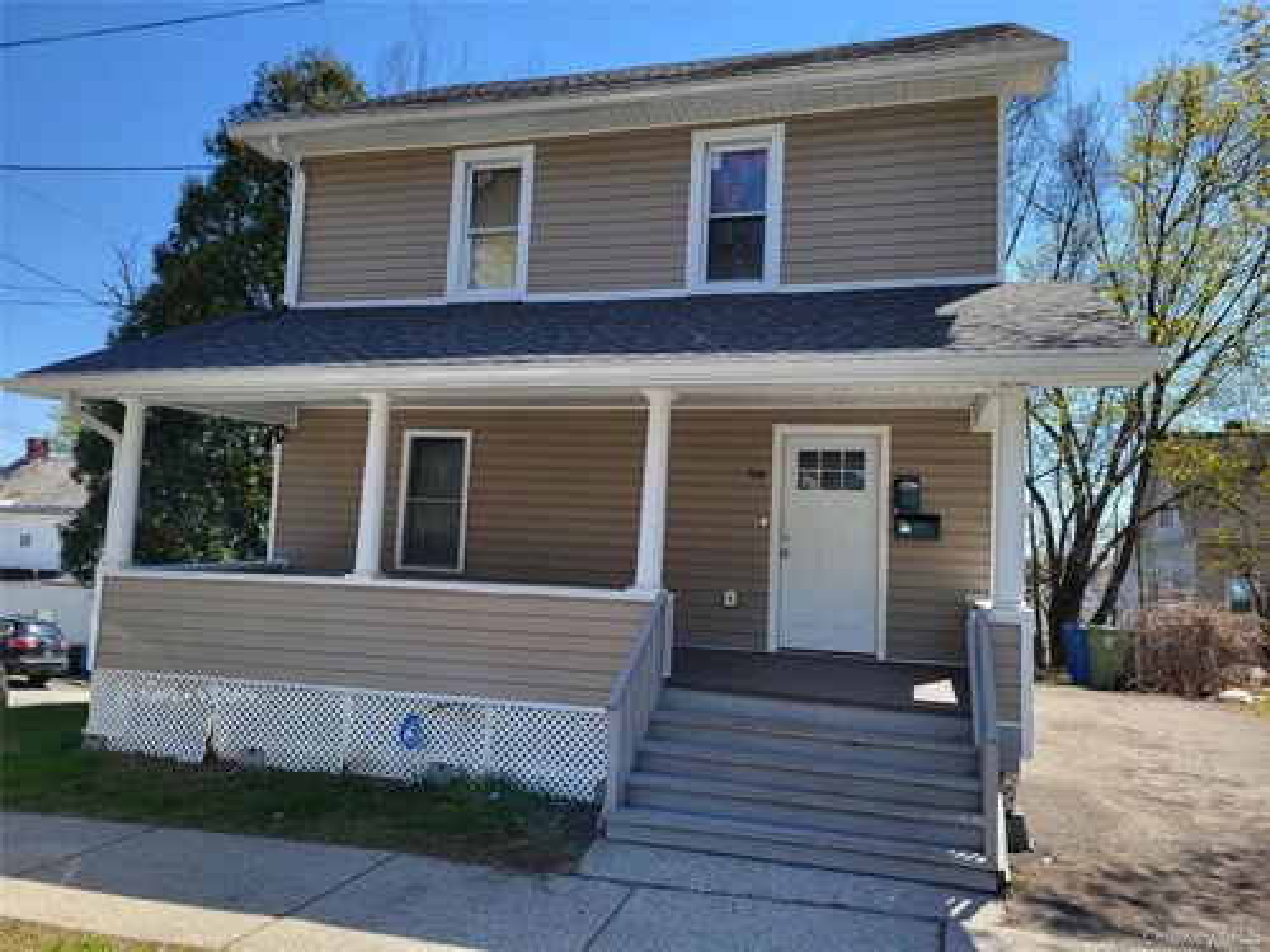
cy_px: 476
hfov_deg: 67.3
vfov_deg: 53.1
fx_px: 954
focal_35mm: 26
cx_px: 635
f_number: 1.8
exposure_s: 1/1126
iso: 40
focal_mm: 5.4
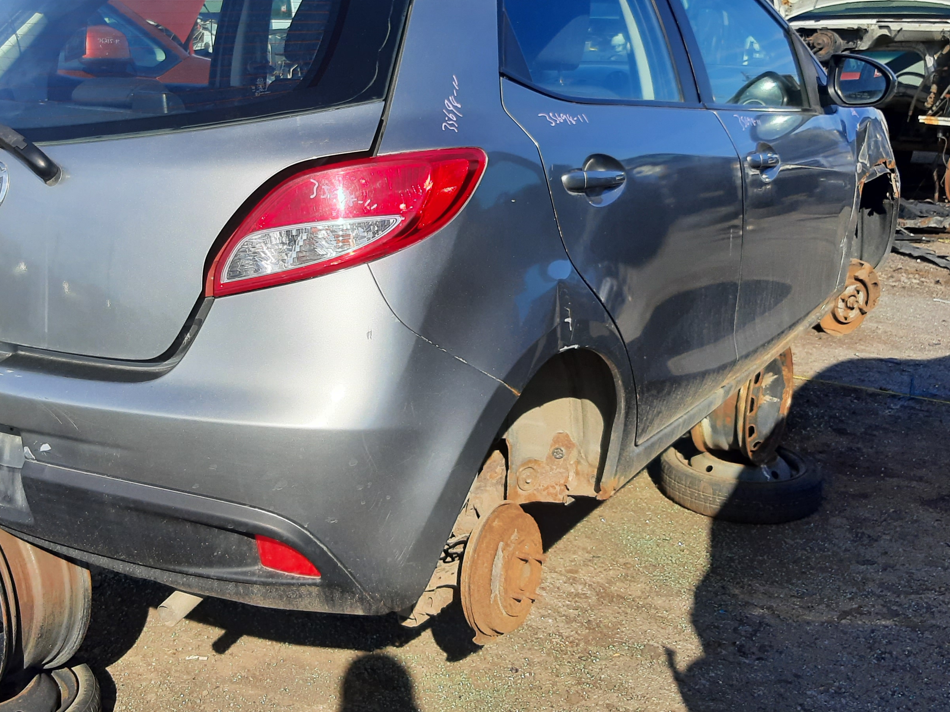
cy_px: 213
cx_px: 329
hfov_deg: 43.3
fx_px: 1180
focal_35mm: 43
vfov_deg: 33.2
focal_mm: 3.92
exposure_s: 1/1629
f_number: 1.7
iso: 40
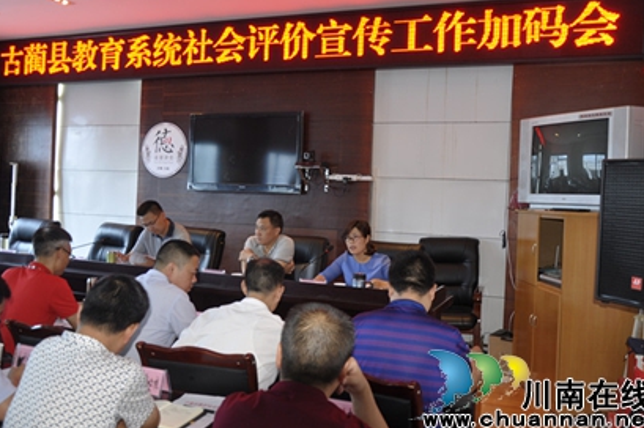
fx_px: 590
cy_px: 206
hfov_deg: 57.3
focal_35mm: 33
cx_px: 320
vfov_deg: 39.9
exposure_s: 1/30
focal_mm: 18
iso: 250
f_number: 3.5
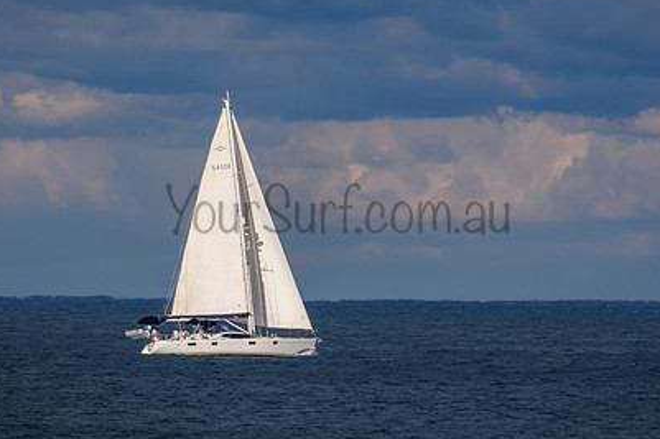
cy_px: 195
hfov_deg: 1.9
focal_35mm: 1086
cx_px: 336
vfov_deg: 1.3
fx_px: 19901
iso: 360
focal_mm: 500
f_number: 5.6
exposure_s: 1/1000
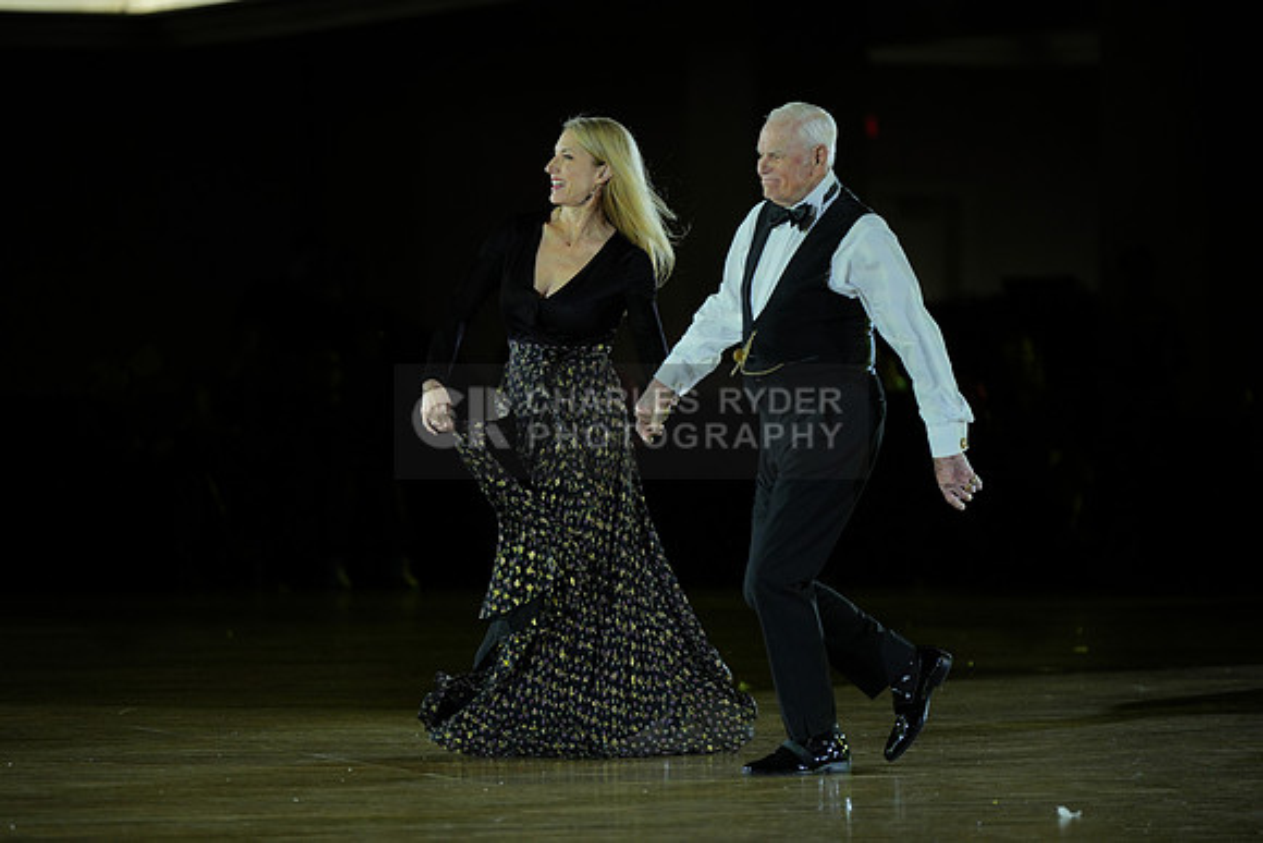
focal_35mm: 200
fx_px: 7018
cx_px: 632
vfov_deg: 6.9
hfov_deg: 10.3
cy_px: 422
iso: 640
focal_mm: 200
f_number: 2.8
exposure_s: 1/800
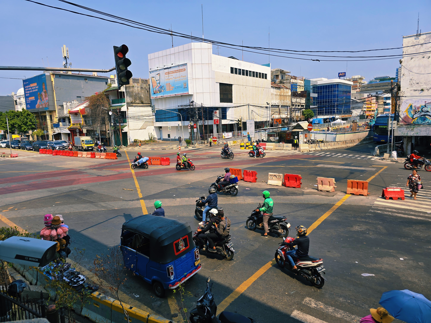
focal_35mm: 23
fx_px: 286
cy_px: 162
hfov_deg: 73.9
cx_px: 216
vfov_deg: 58.9
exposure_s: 1/765
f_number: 1.7
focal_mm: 6.3
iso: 12
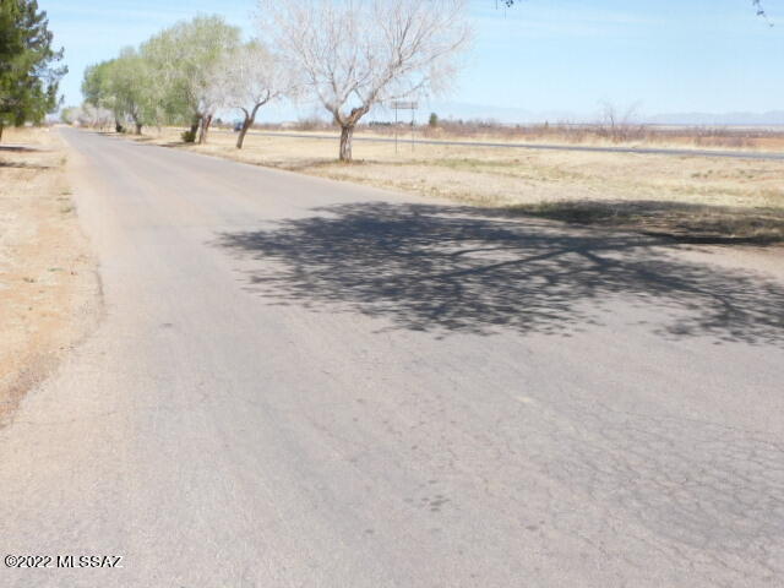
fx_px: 1019
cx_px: 392
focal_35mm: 45
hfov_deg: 42.1
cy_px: 294
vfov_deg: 32.2
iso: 125
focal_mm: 8.1
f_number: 4
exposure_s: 1/800
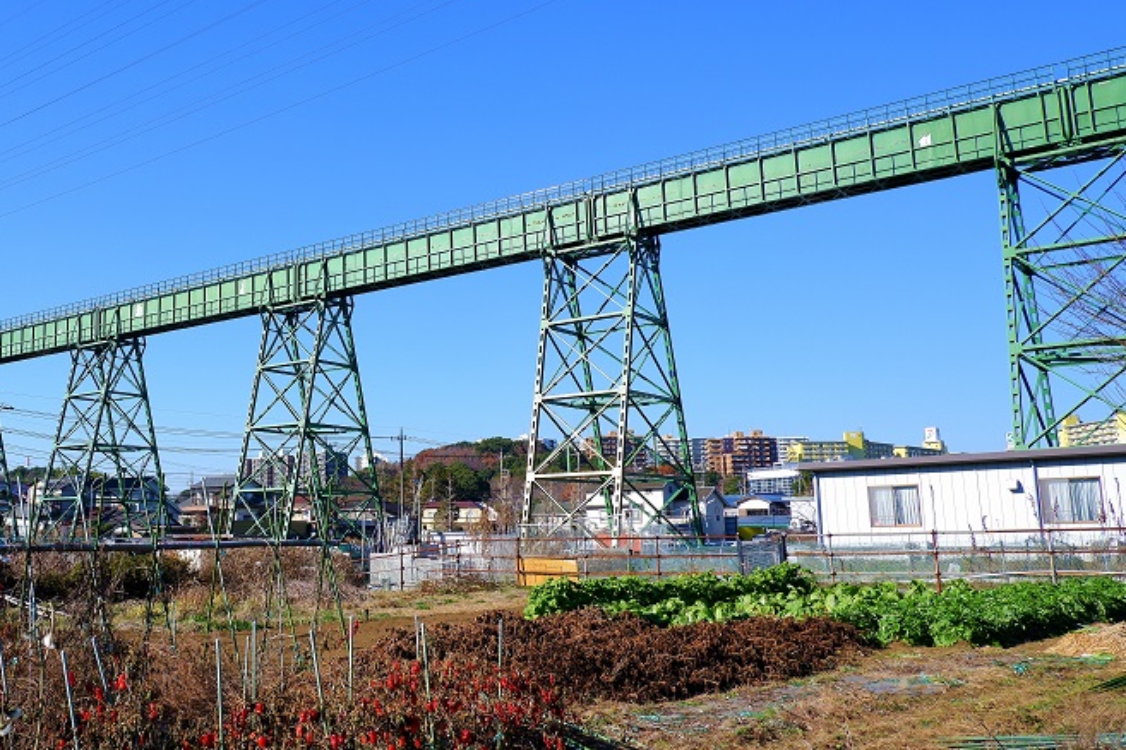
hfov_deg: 51.9
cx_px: 273
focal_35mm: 35
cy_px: 361
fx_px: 1095
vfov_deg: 37.8
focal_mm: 15
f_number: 7.1
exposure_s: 1/400
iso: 200
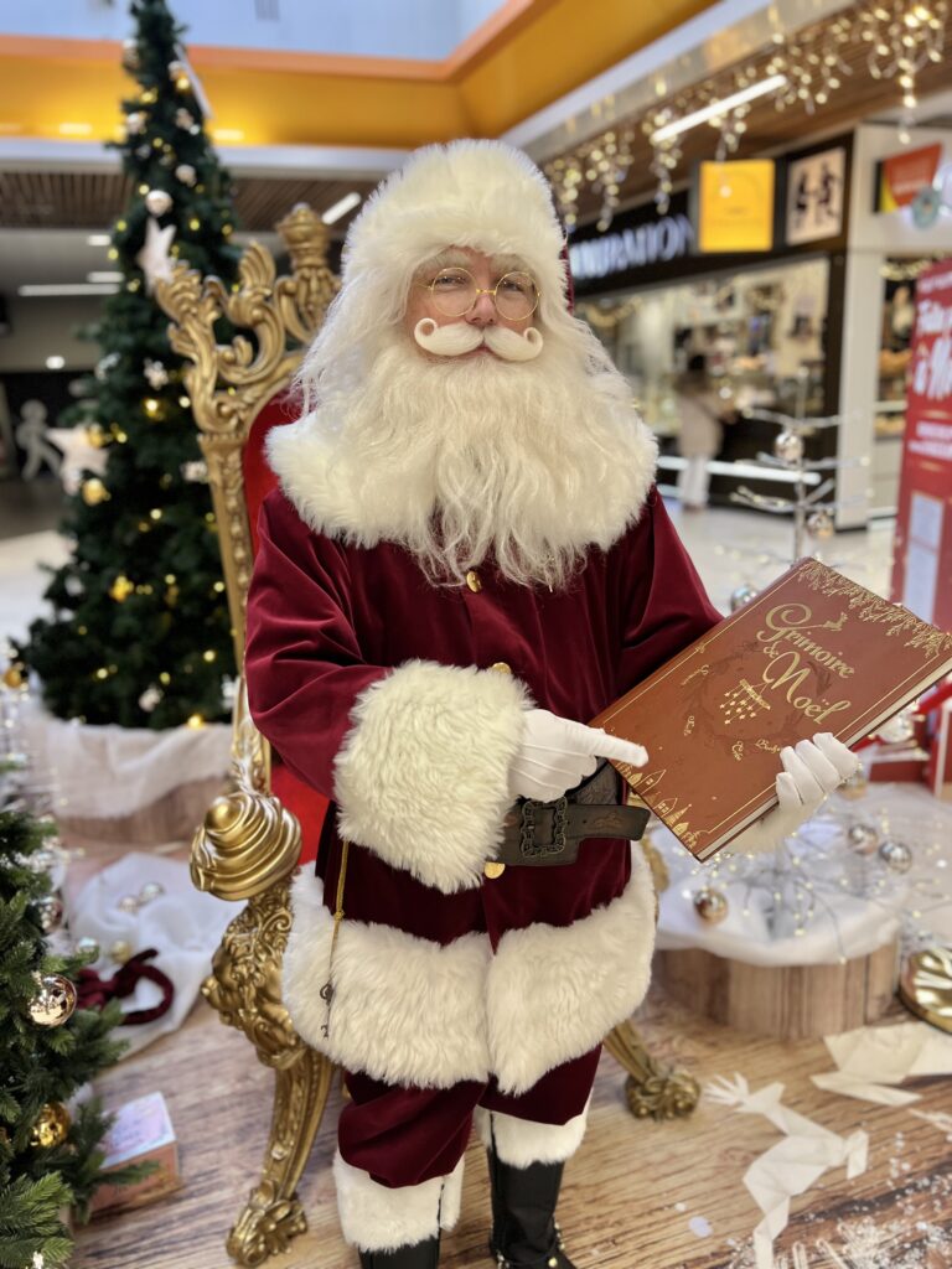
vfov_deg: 67.3
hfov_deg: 53.1
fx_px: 953
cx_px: 476
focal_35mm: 26
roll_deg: +2.7
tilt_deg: -14.2
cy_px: 634
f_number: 1.5
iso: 100
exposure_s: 1/100
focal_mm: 5.7
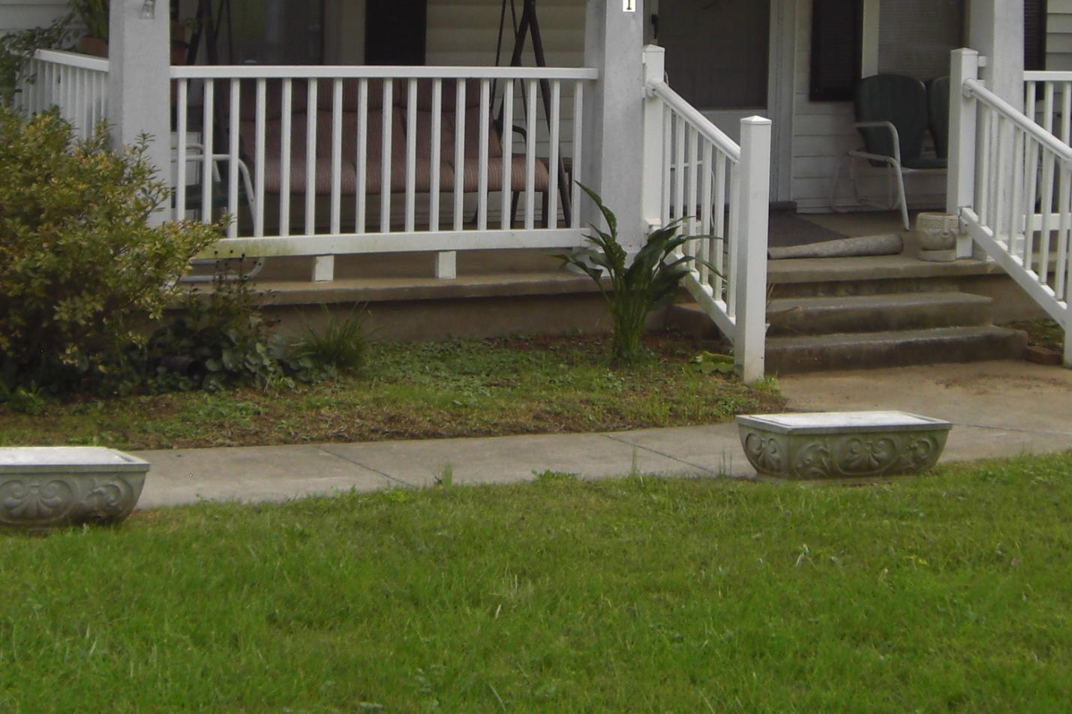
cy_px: 115
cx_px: 531
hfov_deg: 24.5
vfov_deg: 16.3
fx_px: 2471
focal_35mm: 83
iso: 64
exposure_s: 1/250
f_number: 2.7
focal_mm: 6.2
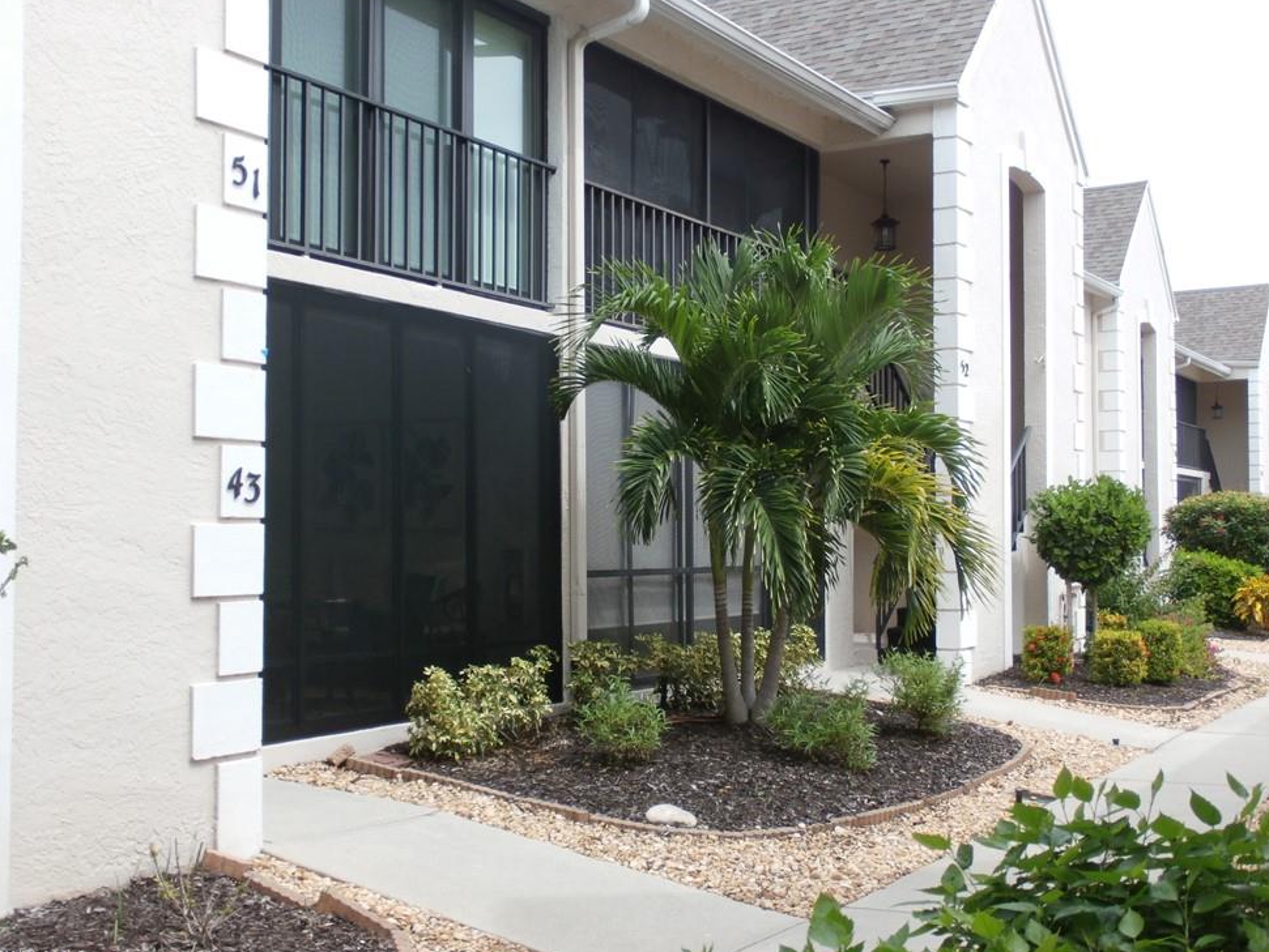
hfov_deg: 47.8
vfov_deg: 36.8
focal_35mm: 39
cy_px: 469
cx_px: 660
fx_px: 1430
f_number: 3.5
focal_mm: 6.6
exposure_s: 1/400
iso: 100
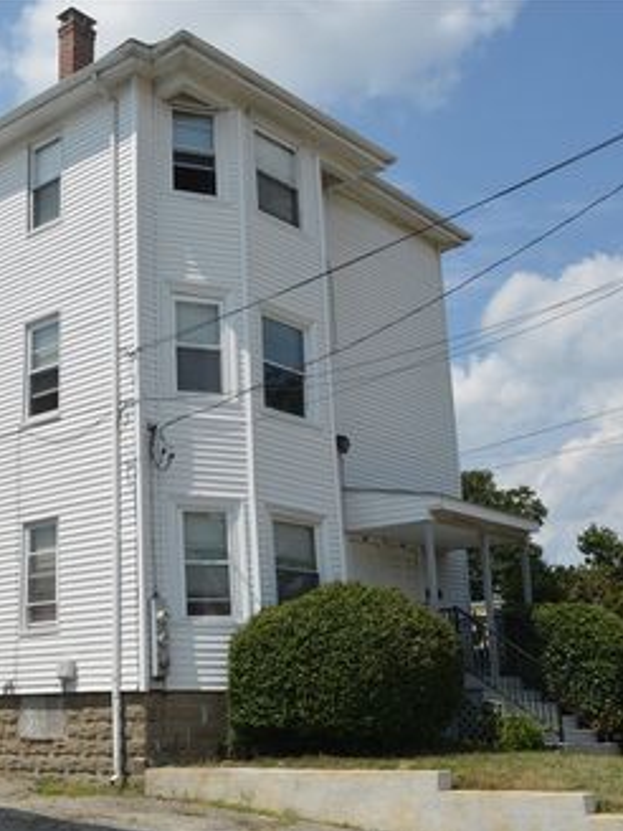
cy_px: 419
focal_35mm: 44
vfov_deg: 42.9
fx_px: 1056
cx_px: 182
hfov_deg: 32.5
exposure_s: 1/320
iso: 100
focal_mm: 20
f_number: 8
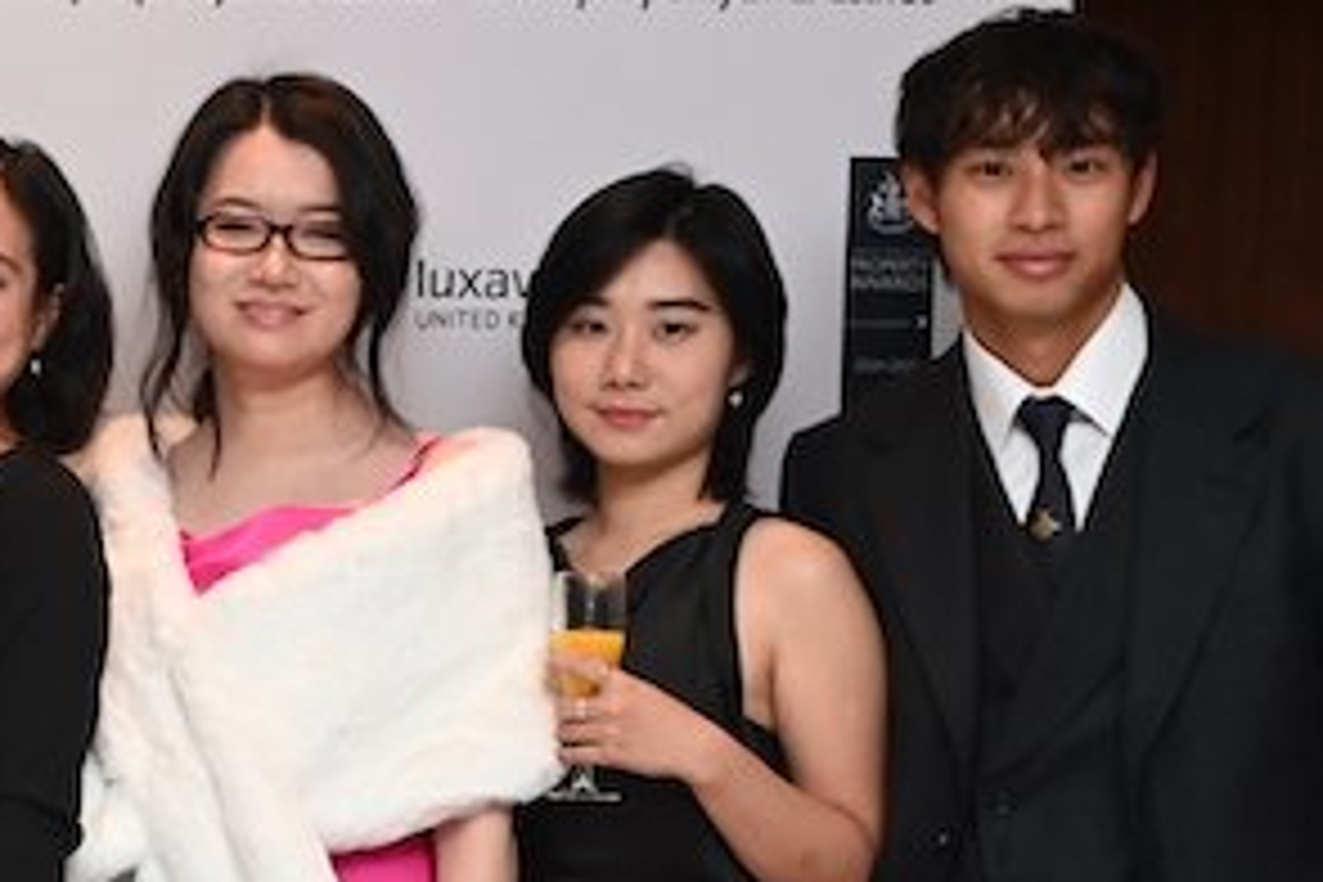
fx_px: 3601
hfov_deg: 19.2
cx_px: -423
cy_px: 716
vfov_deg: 13.9
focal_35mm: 98
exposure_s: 1/60
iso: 1250
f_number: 5.6
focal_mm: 24
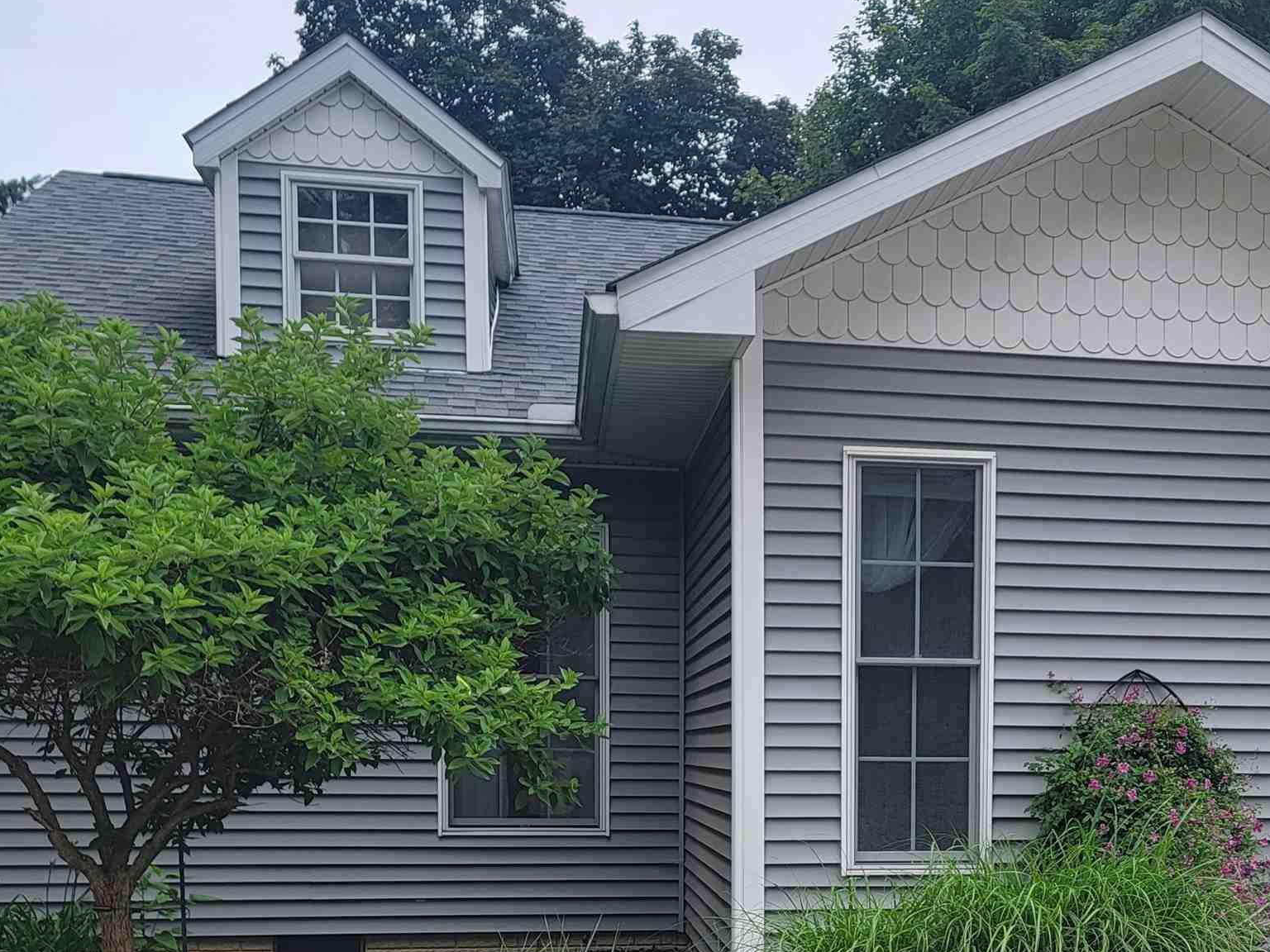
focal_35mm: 48
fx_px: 1761
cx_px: 844
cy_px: 829
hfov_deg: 39.2
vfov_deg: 29.2
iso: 16
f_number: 1.8
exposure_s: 1/121
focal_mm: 6.7
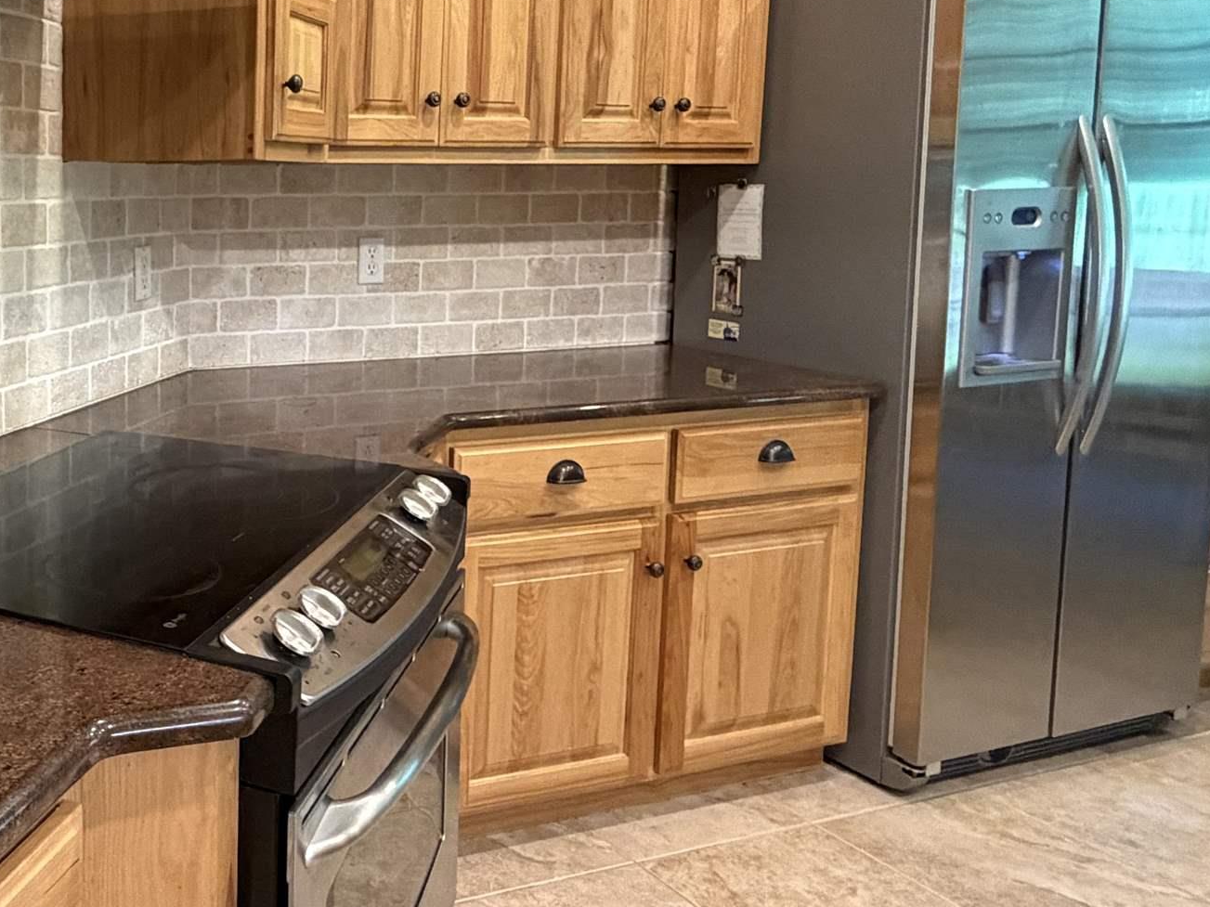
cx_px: 70
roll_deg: +1.0
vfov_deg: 42.3
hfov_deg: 48.1
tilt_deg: -6.0
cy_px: 298
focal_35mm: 33
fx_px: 1153
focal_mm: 2.22
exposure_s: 1/60
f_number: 2.2
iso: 500
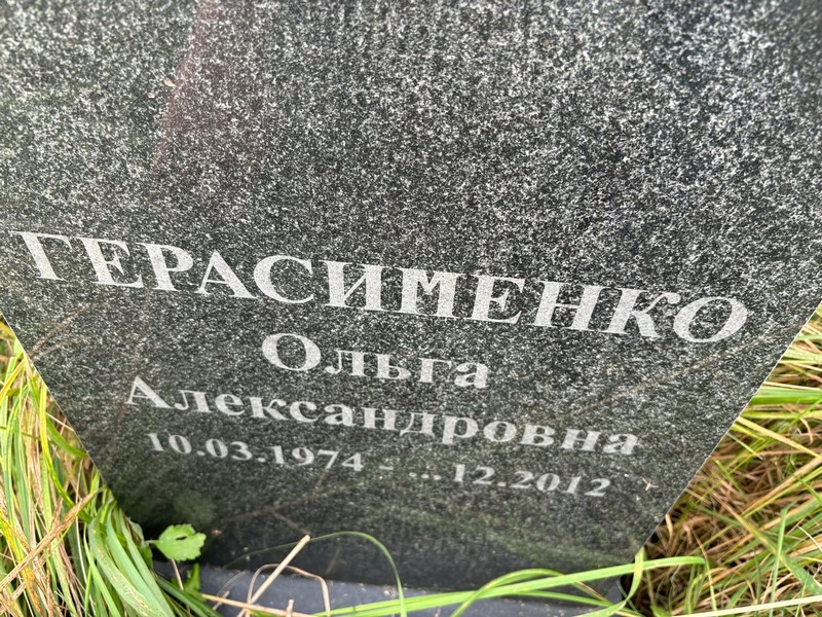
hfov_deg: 67.3
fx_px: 617
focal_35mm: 26
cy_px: 308
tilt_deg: -46.7
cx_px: 411
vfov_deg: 53.1
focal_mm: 5.96
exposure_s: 1/134
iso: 64
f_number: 1.6
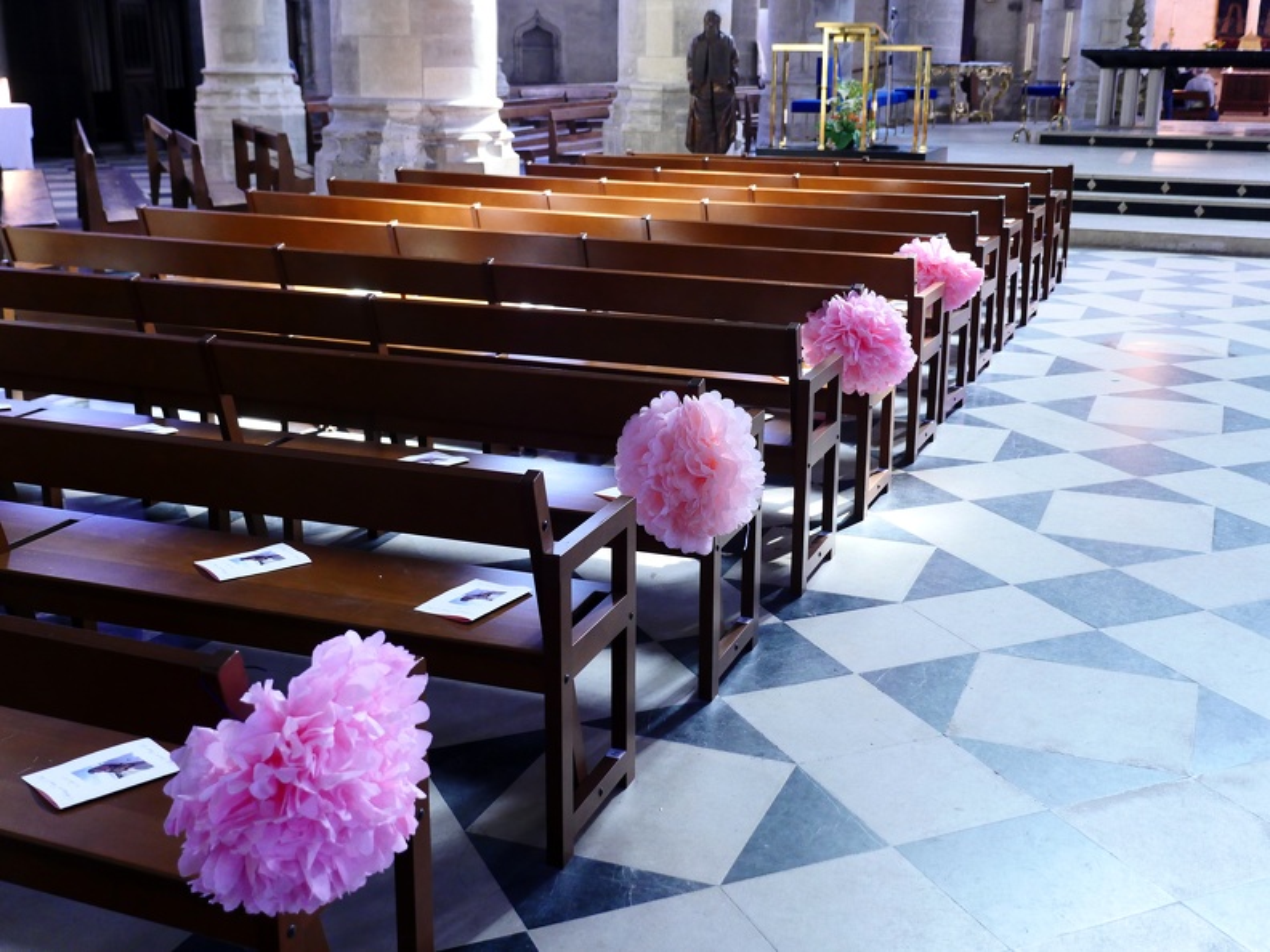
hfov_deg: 44.8
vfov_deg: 34.3
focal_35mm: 42
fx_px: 1541
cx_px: 635
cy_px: 476
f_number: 2.8
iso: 1600
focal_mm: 21
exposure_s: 1/30
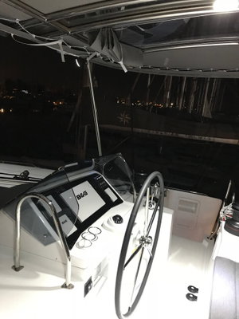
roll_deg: -5.6
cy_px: 160
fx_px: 258
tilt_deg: -10.0
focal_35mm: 28
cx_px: 120
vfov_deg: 63.4
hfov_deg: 49.7
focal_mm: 3.99
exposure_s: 1/14
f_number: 1.8
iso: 100
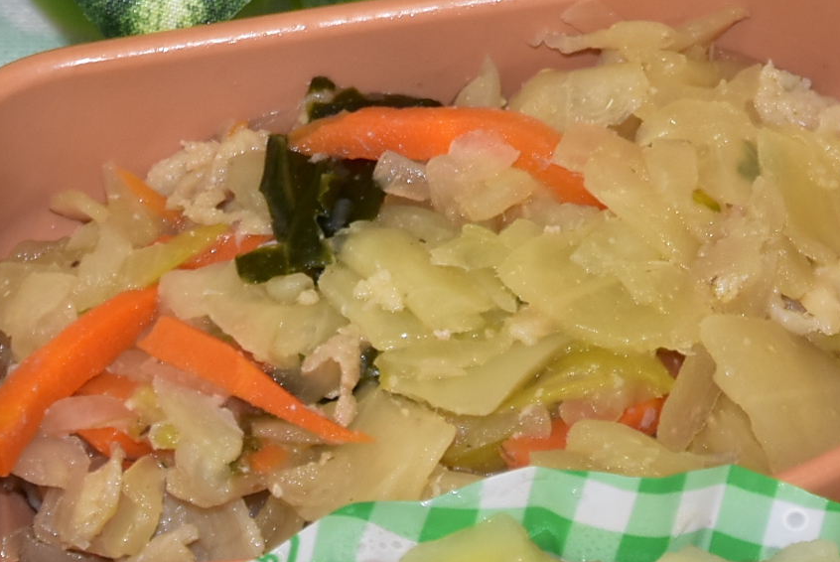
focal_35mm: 451
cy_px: 245
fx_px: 10529
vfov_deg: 3.1
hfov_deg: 4.6
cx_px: 812
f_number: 5.6
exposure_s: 1/60
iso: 400
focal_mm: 85
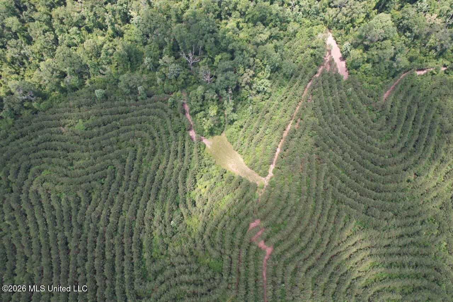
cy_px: 151
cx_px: 226
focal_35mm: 22
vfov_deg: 57.2
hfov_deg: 78.6
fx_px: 277
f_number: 2.8
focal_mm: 8.4
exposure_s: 1/500
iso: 100
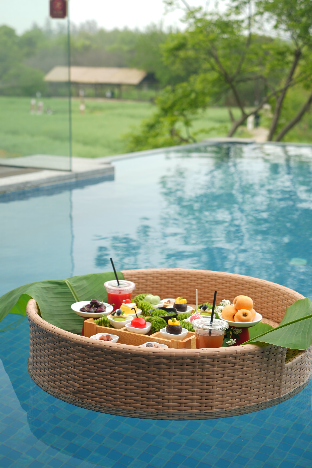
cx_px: 156
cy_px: 234
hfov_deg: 21.6
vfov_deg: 31.9
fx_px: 819
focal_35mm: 63
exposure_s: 1/100
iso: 50
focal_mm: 42
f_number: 3.2
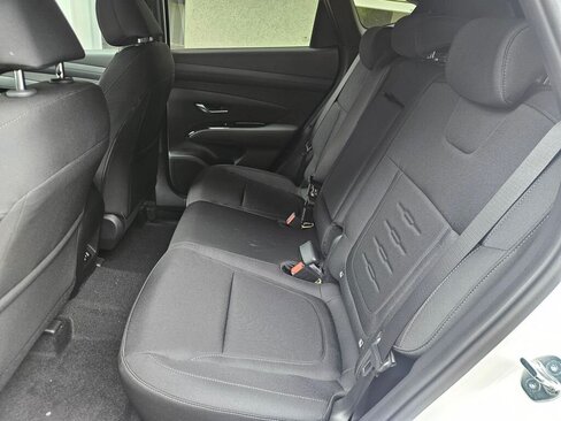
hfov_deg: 73.9
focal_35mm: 23
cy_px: 210
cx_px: 280
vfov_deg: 58.9
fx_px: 373
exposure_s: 1/100
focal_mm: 5.4
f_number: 1.8
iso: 320
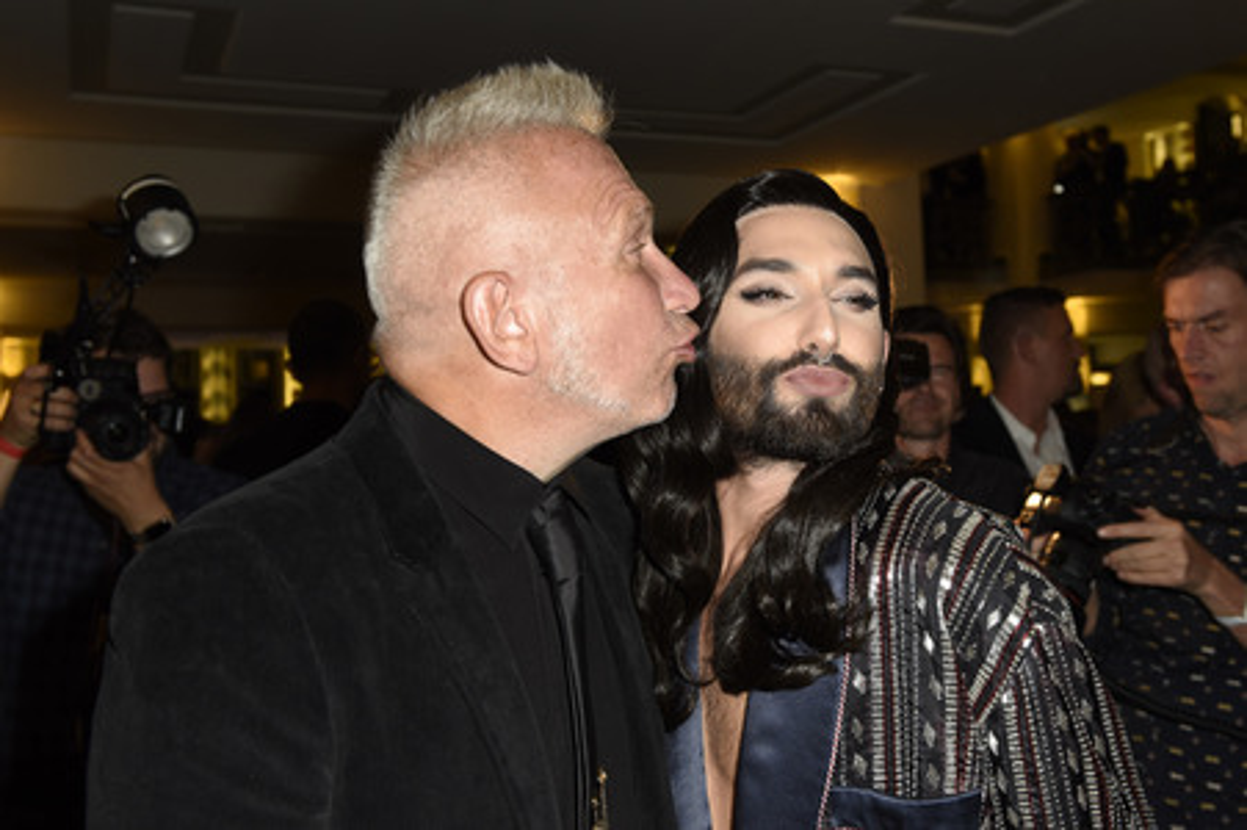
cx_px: 624
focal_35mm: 34
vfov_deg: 38.8
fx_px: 1177
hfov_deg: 55.8
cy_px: 415
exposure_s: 1/60
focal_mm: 34
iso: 800
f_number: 5.6
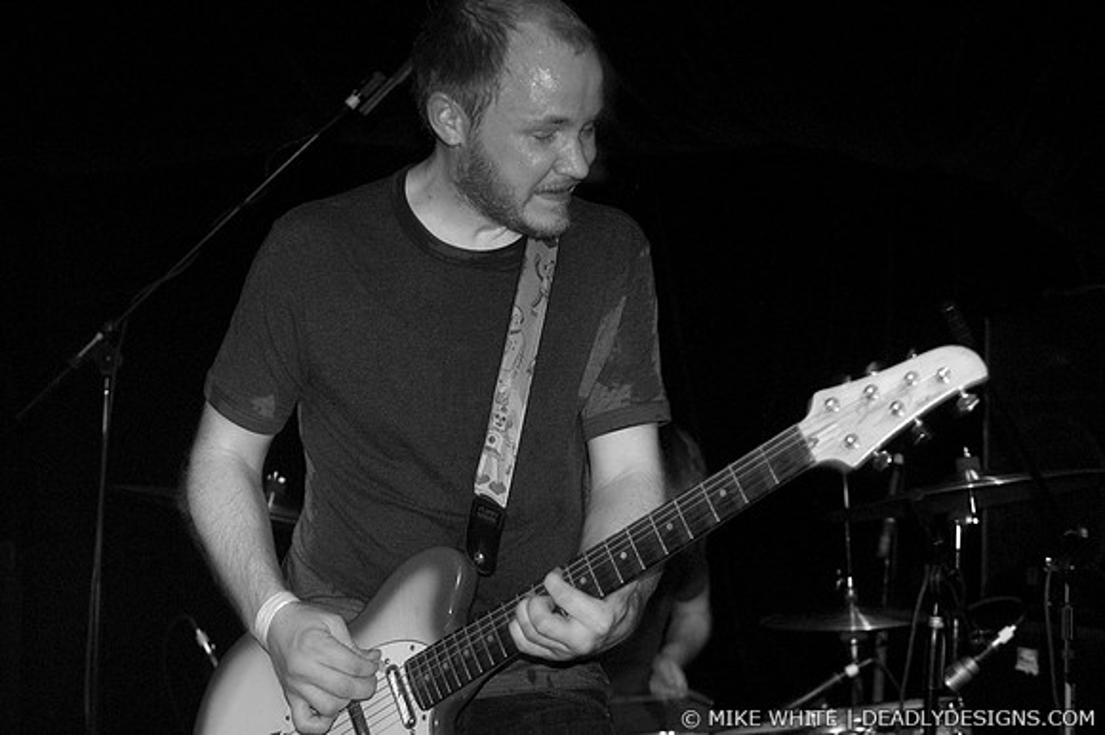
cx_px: 552
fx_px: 1610
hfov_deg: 37.9
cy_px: 368
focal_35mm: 52
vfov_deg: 25.7
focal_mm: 35
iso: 1600
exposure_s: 1/50
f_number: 2.8
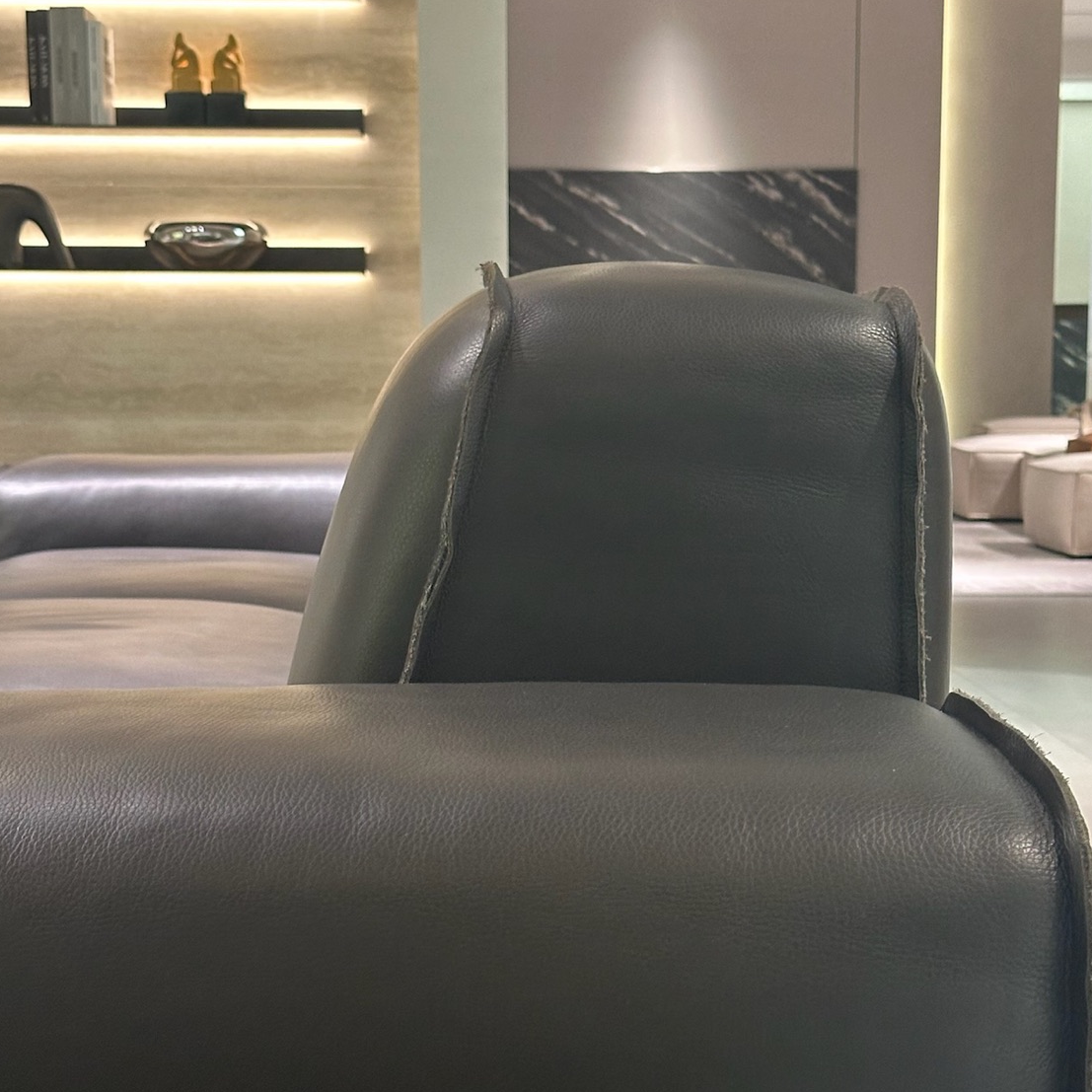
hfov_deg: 25.0
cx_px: 580
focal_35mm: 69
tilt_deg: -5.4
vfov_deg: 24.9
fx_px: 2463
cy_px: 665
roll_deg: -0.5
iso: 320
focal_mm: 6.86
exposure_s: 1/36
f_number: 1.78
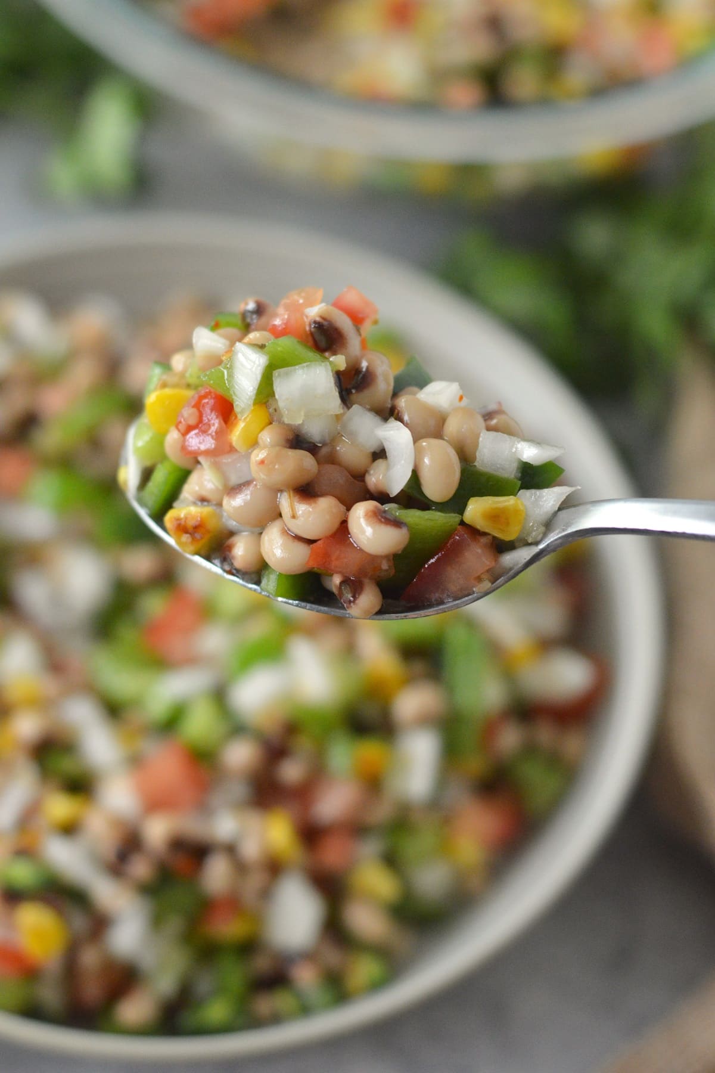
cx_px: 358
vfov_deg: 27.0
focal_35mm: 75
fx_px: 2234
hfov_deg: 18.2
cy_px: 536
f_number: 2.8
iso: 1600
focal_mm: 50
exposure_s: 1/500
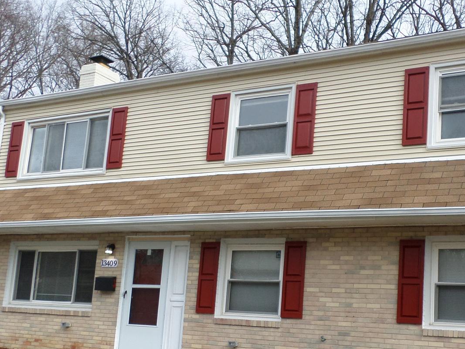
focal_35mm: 48
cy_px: 227
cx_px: 279
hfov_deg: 39.5
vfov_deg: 30.1
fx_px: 645
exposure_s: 1/750
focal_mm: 4.5
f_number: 2.5
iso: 80
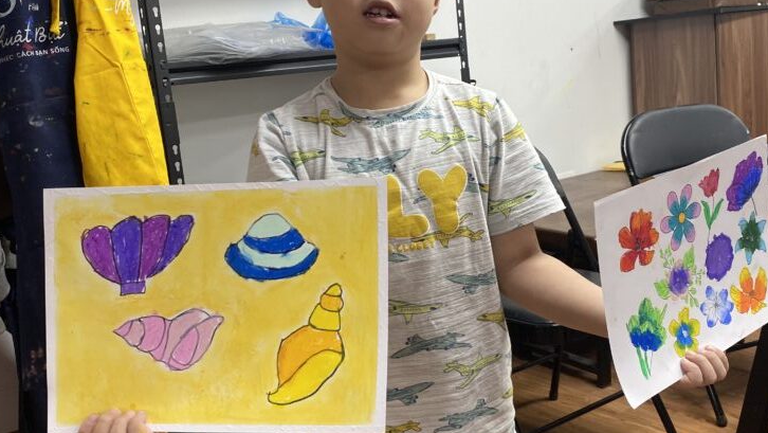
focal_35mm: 39
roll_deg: +5.7
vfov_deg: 30.5
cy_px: 211
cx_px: 383
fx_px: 794
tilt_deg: -8.3
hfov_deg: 51.6
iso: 125
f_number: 1.8
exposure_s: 1/100
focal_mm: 4.25
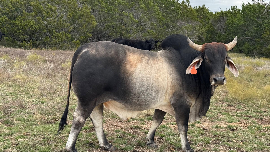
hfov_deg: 37.2
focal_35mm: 56
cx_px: 140
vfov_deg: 21.4
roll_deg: -4.0
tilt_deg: -3.1
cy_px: 63
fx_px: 401
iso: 64
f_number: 1.78
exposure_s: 1/1490
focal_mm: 6.76
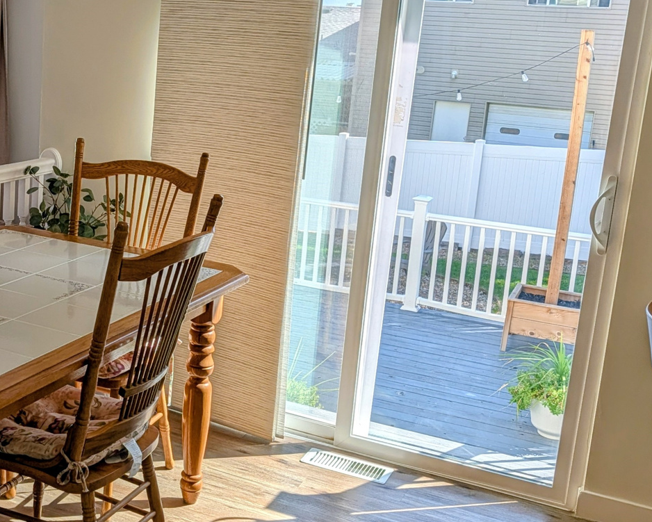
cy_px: 234
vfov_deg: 29.7
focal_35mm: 51
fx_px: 984
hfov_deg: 34.5
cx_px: 63
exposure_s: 1/572
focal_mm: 6.9
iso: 18
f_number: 1.68
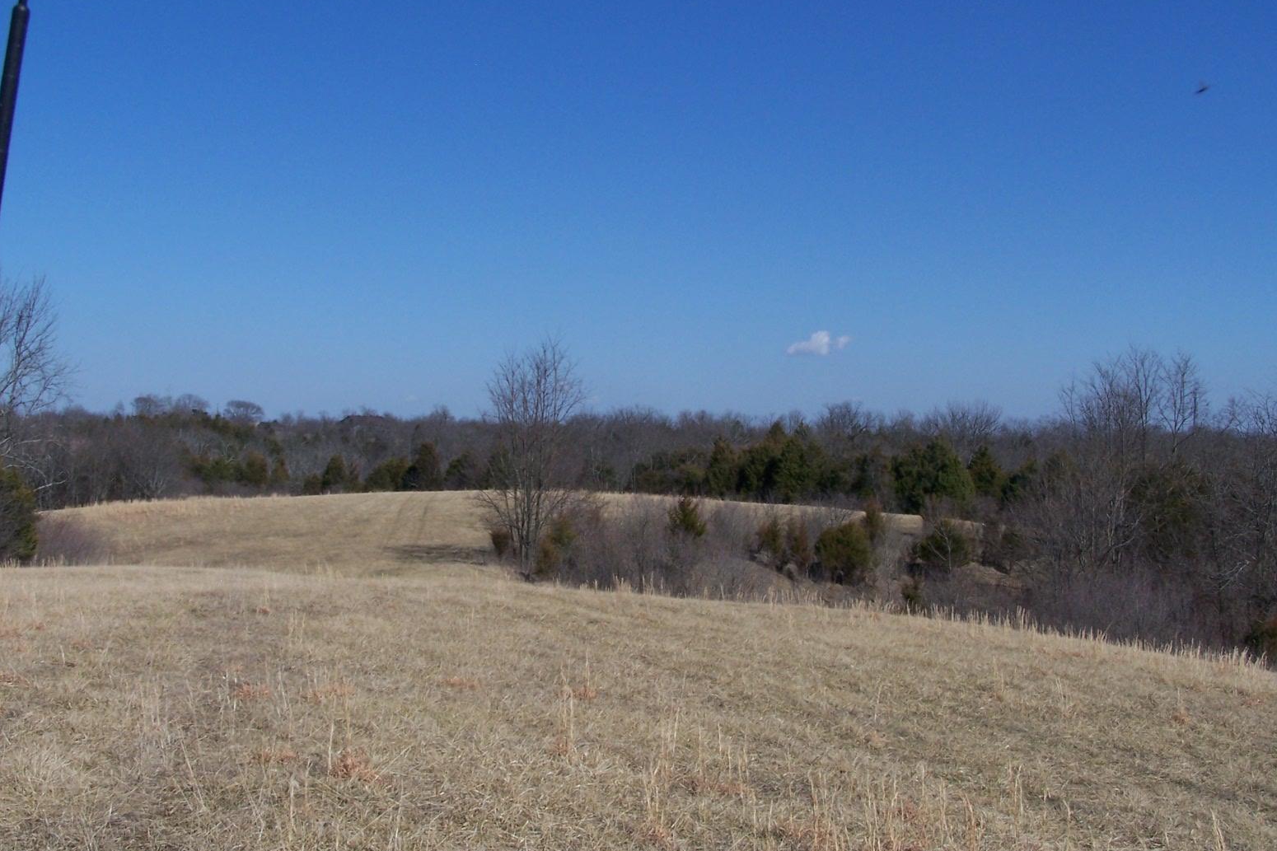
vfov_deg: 27.0
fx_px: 1773
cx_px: 638
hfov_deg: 39.6
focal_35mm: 50
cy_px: 433
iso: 80
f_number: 5.6
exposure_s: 1/640
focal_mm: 8
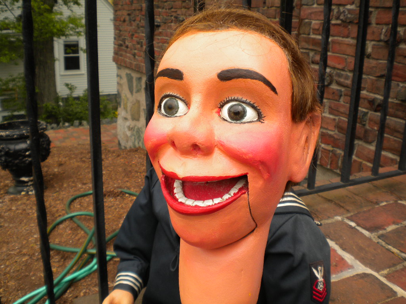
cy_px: 152
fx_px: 411
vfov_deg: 40.7
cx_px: 203
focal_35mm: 35
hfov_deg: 52.6
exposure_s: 1/185
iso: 80
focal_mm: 6.3
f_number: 4.6
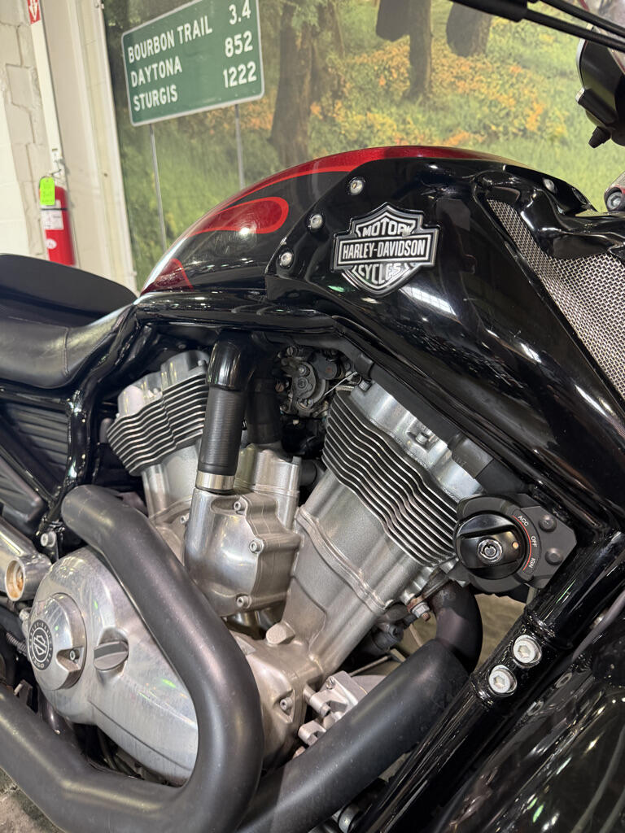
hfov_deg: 56.8
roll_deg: +2.8
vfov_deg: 71.6
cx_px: 312
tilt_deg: -17.5
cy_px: 416
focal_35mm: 24
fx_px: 578
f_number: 1.78
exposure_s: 1/60
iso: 250
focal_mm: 6.76
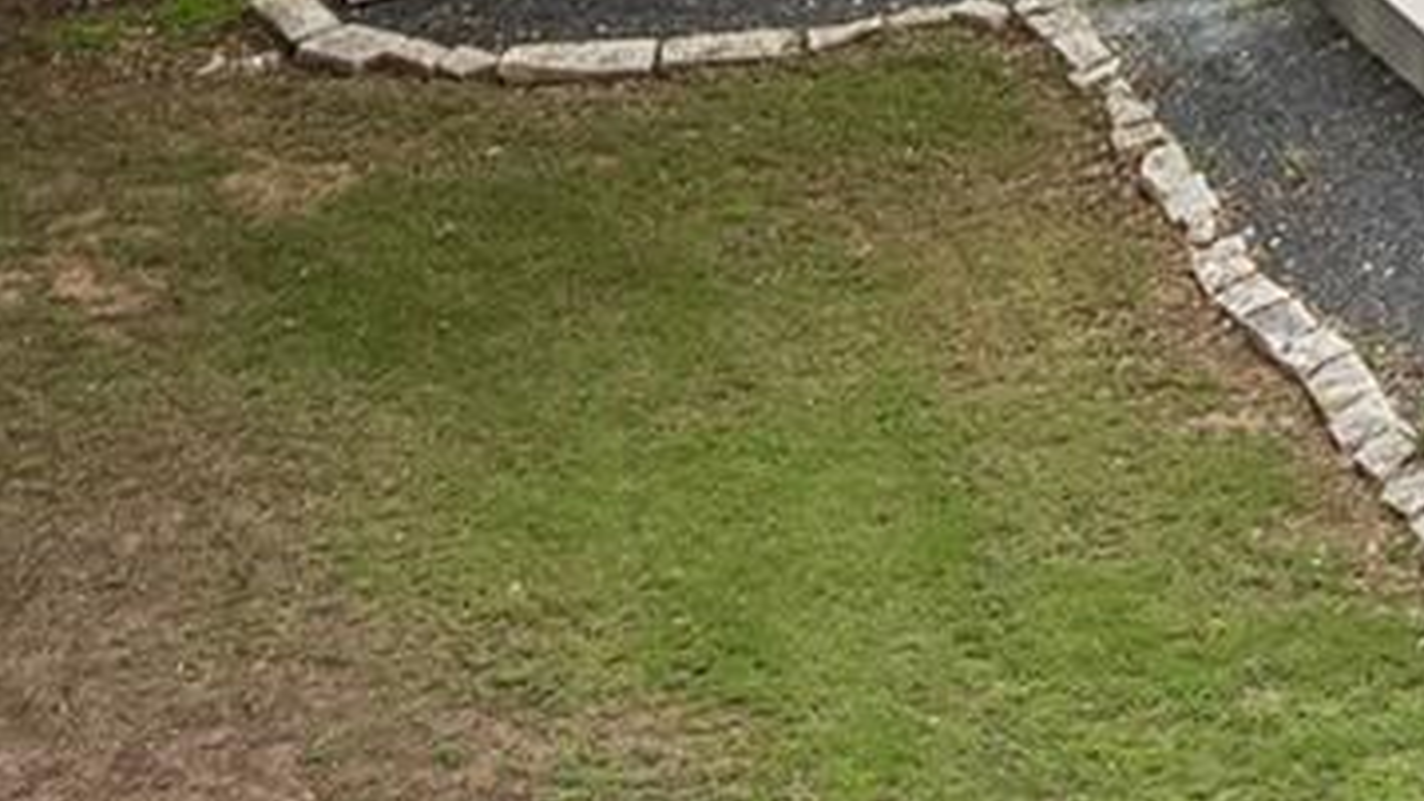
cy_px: -1033
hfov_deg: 12.8
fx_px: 5626
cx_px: 2717
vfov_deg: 7.7
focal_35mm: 149
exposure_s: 1/1600
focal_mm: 12.3
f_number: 2.8
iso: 100
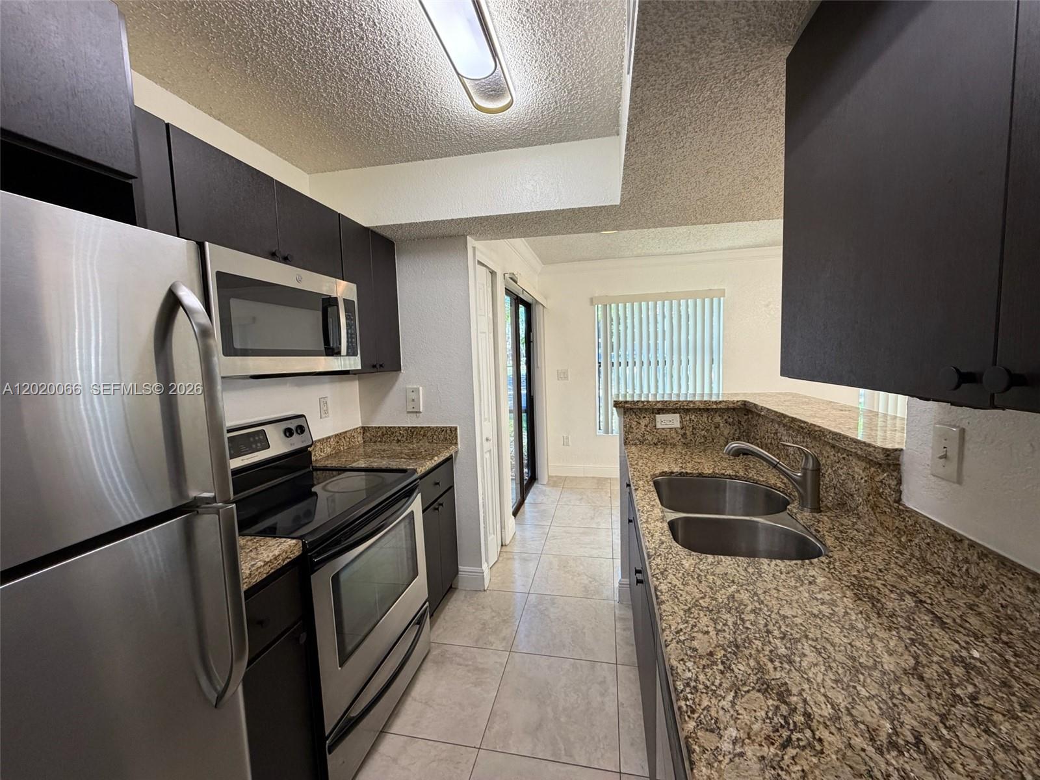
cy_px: 390
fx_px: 421
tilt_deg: -5.3
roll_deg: +2.6
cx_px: 520
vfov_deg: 85.7
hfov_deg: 102.1
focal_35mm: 14
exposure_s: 1/120
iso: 250
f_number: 2.2
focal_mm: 2.22
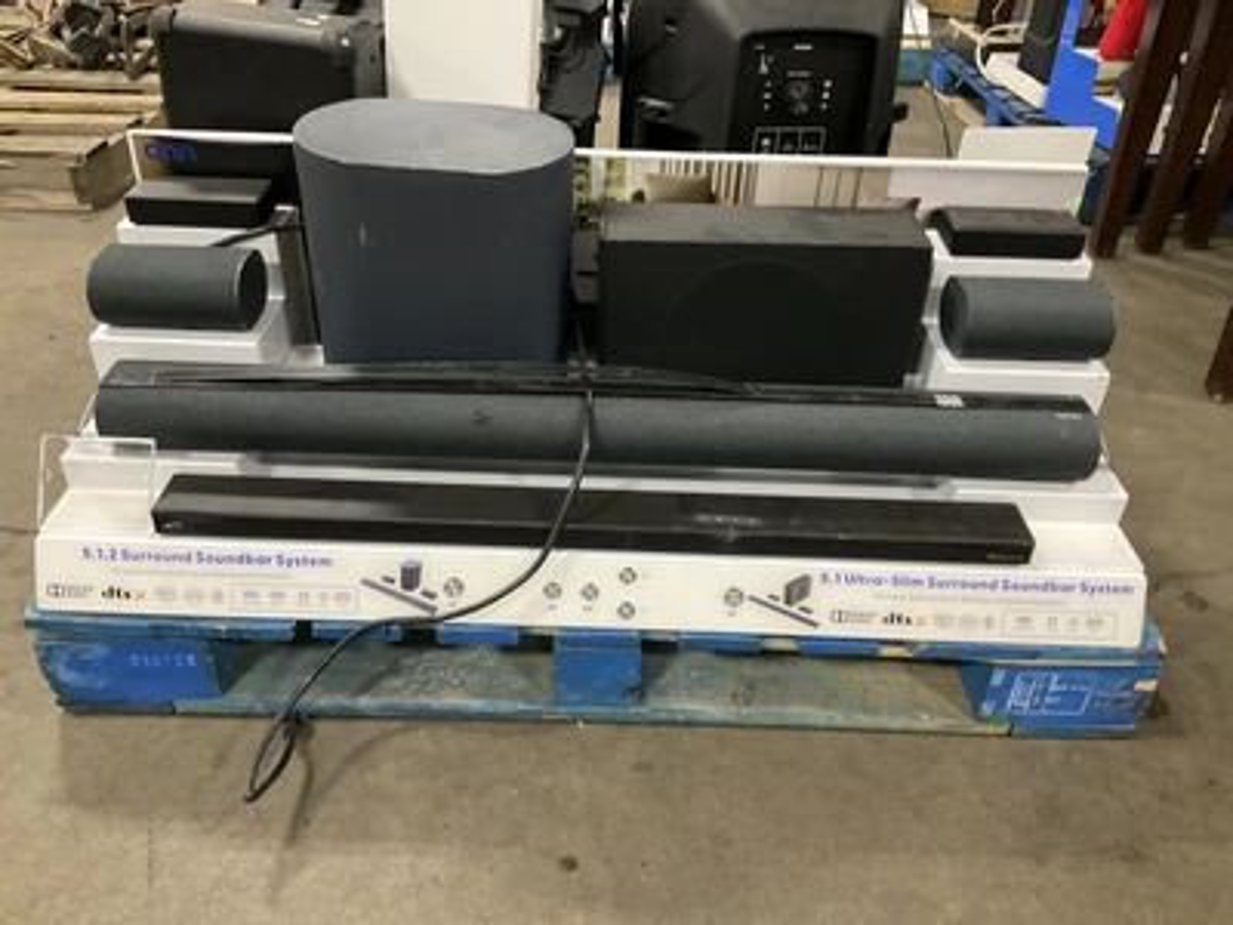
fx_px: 1033
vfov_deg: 48.2
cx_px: 616
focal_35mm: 29
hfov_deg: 61.7
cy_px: 462
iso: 250
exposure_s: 1/40
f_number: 1.8
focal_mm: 3
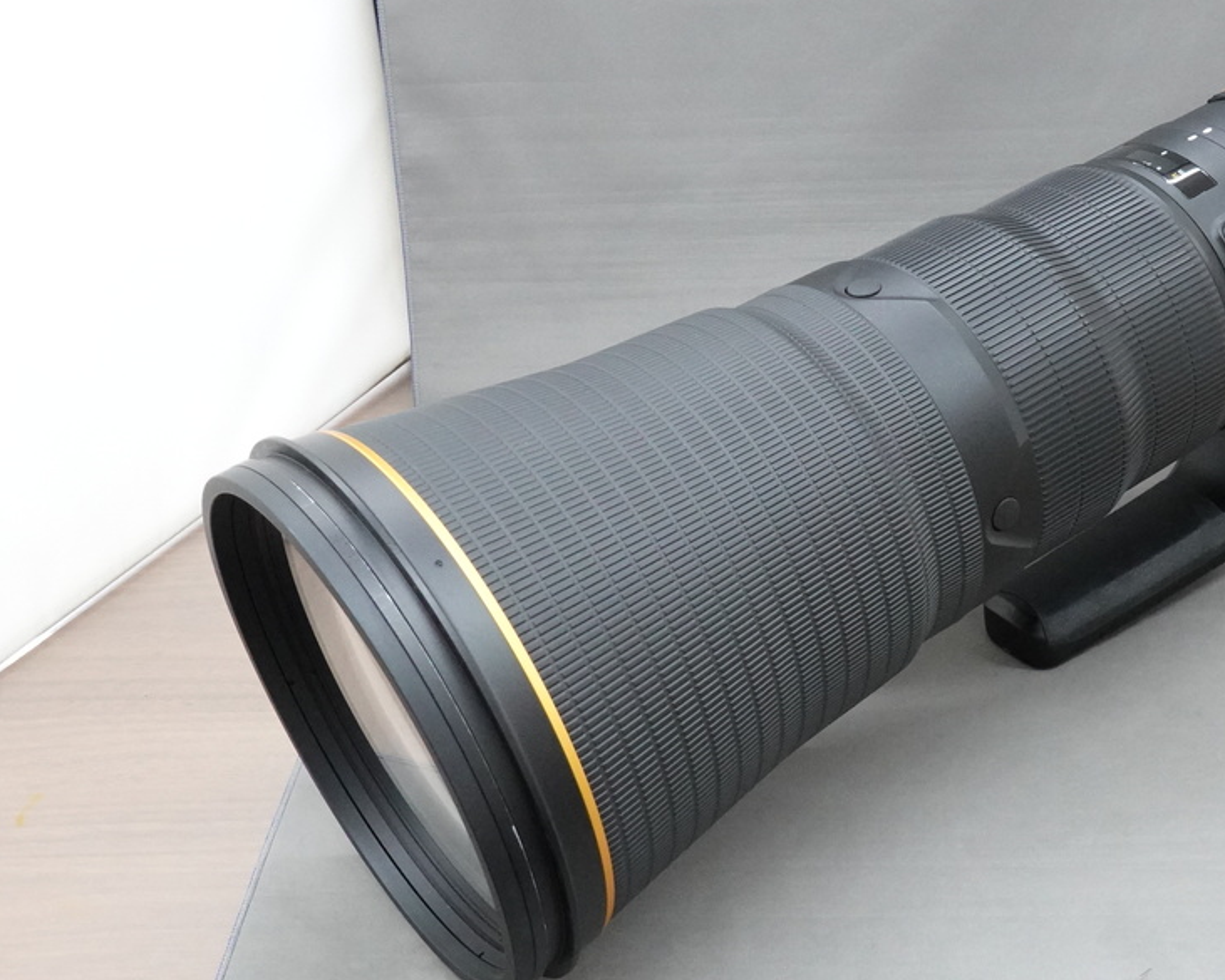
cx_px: 868
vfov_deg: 26.7
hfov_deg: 32.6
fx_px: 2067
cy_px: 498
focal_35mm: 57
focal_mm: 13.84
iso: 2500
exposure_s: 1/40
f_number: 8
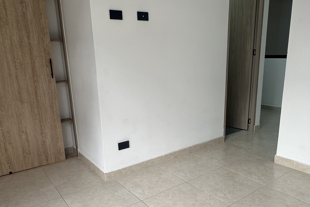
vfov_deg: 43.4
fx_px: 258
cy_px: 126
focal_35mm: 30
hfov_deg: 61.9
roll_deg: -0.3
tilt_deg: -15.6
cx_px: 162
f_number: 2.2
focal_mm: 2.22
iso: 40
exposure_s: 1/157
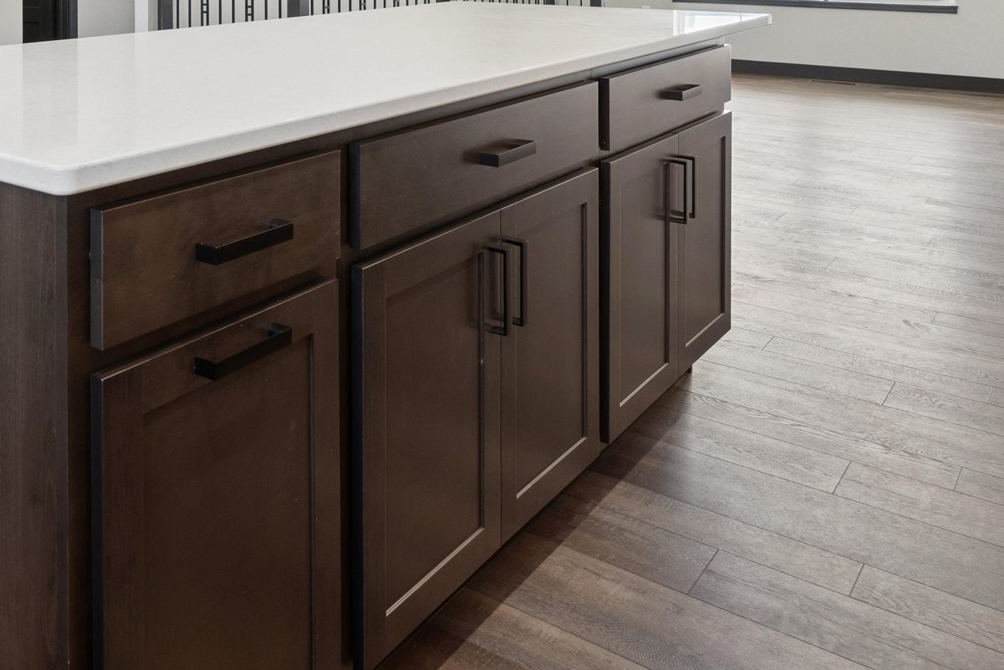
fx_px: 1032
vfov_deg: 31.9
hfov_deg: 49.4
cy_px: -61
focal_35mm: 37
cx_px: 226
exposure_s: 1/30
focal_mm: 16
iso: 800
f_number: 10
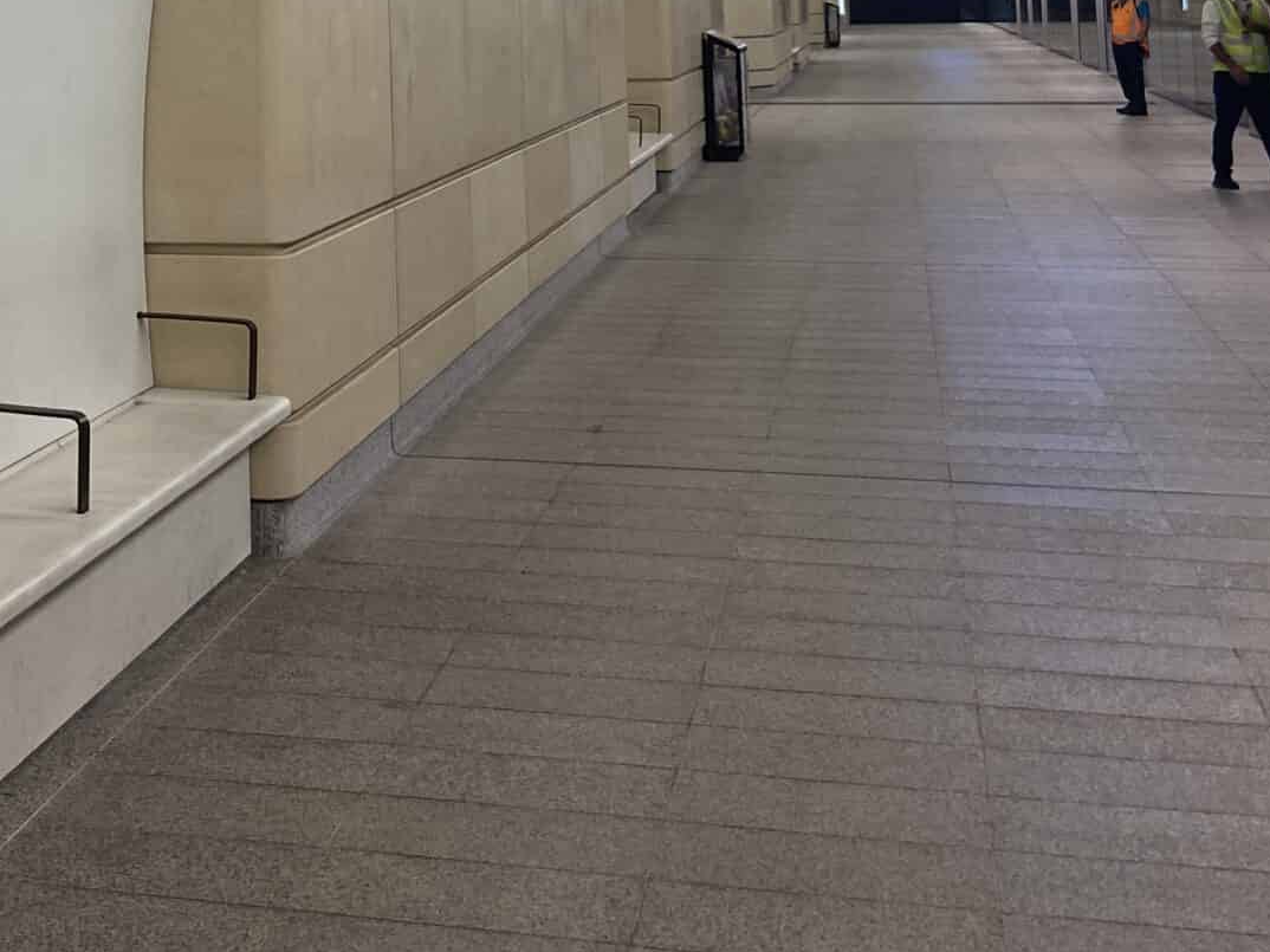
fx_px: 2274
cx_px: 208
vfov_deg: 22.1
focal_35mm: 62
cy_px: -143
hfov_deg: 30.3
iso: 100
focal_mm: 4.25
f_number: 1.8
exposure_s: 1/100
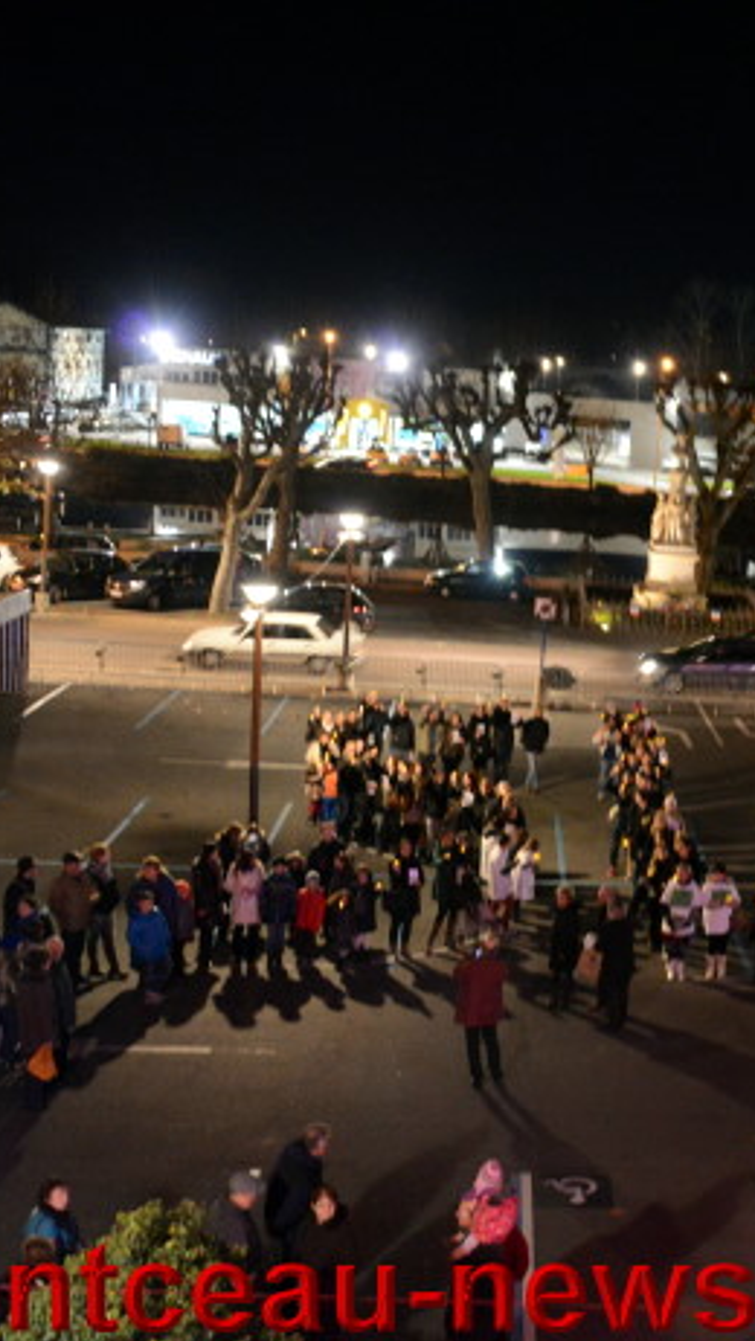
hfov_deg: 21.2
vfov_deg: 38.5
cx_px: 813
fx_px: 1921
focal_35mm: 54
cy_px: 672
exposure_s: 1/13
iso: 6400
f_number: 3.8
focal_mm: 34
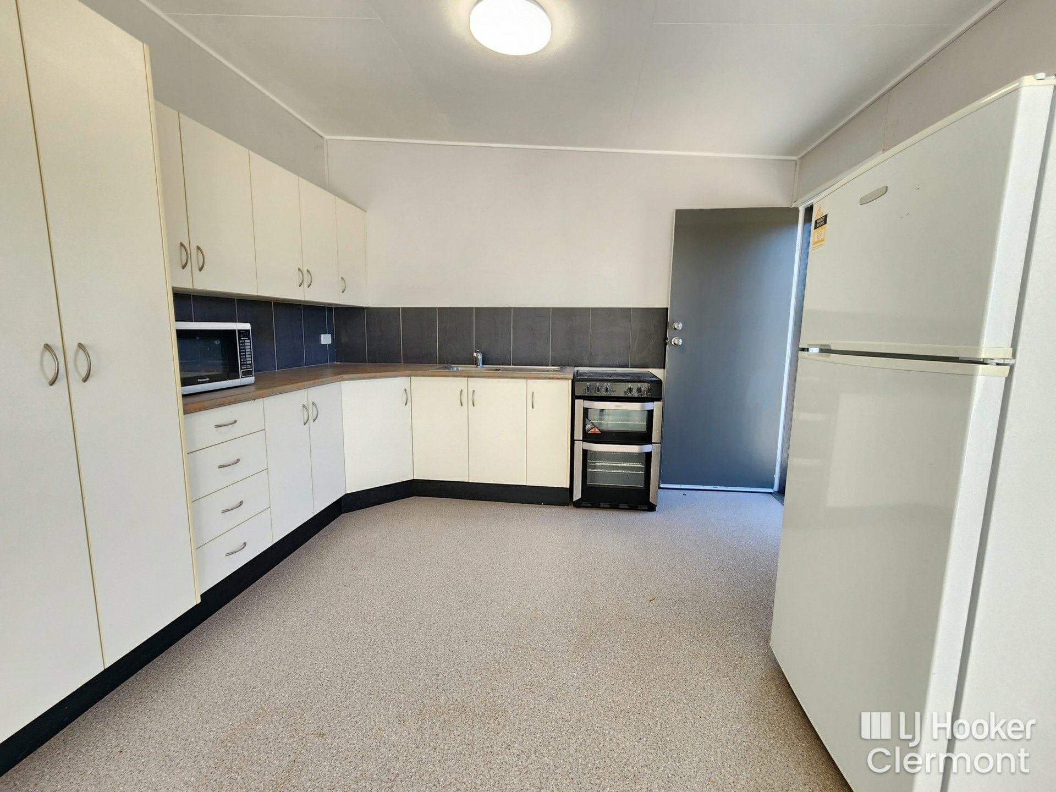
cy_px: 396
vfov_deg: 89.9
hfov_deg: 106.2
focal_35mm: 13
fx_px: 397
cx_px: 528
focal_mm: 2.2
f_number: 2.2
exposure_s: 1/50
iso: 100
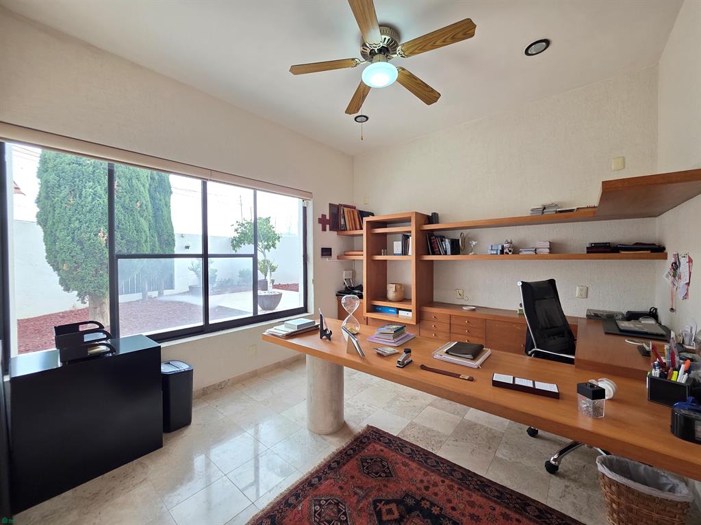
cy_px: 262
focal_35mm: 13
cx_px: 350
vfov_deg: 89.9
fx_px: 263
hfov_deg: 106.2
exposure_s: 1/120
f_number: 1.9
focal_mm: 2.2
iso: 200
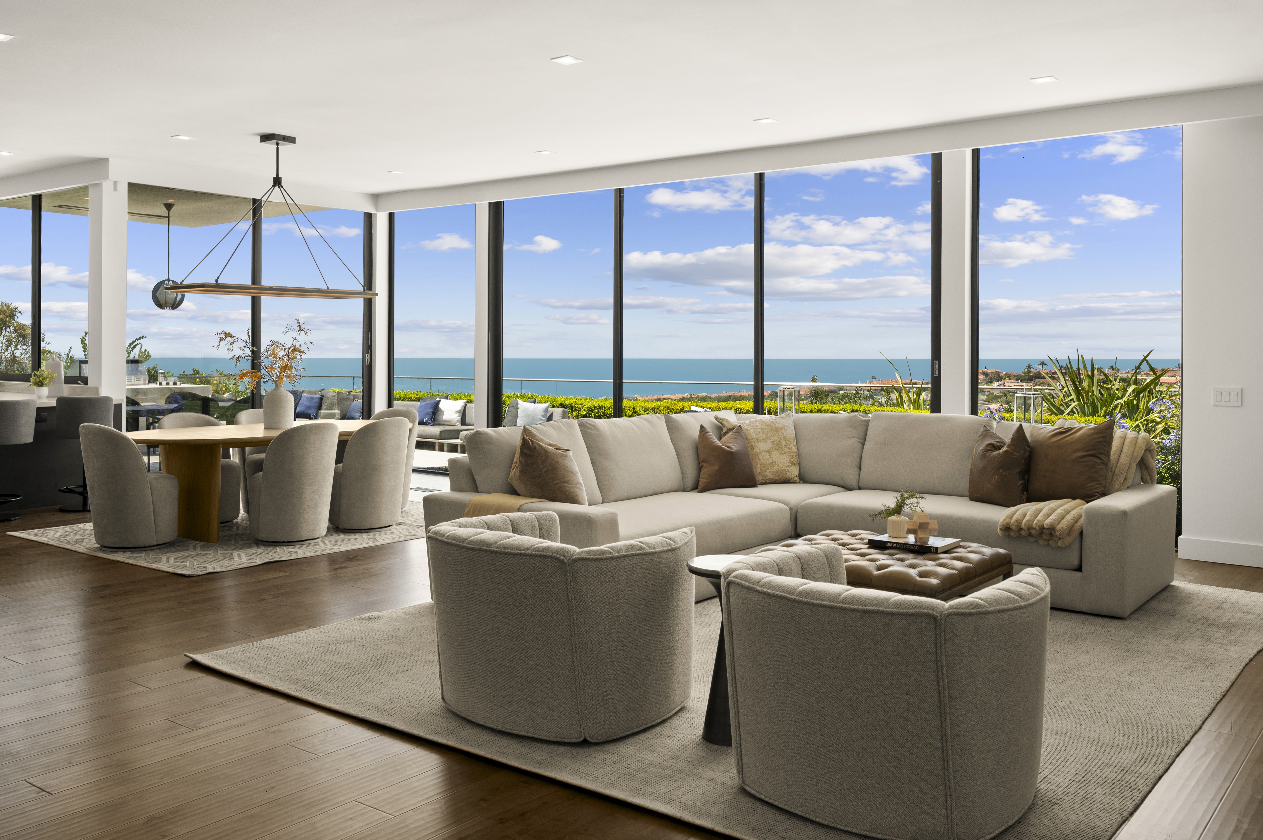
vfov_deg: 43.6
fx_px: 1052
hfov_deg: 62.0
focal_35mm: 30
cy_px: 420
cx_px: 632
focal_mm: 30
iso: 400
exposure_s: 1/80
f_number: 8
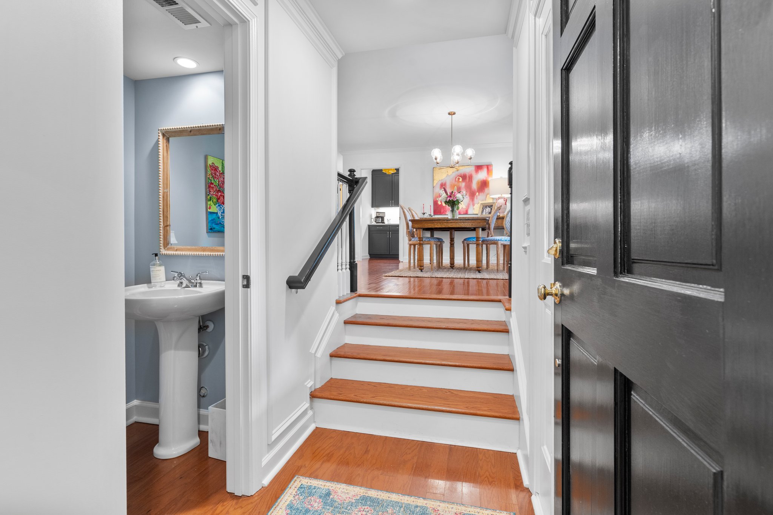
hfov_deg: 96.7
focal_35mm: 16
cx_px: 386
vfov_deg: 73.7
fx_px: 344
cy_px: 258
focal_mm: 16
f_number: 8
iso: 400
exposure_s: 1/1.43
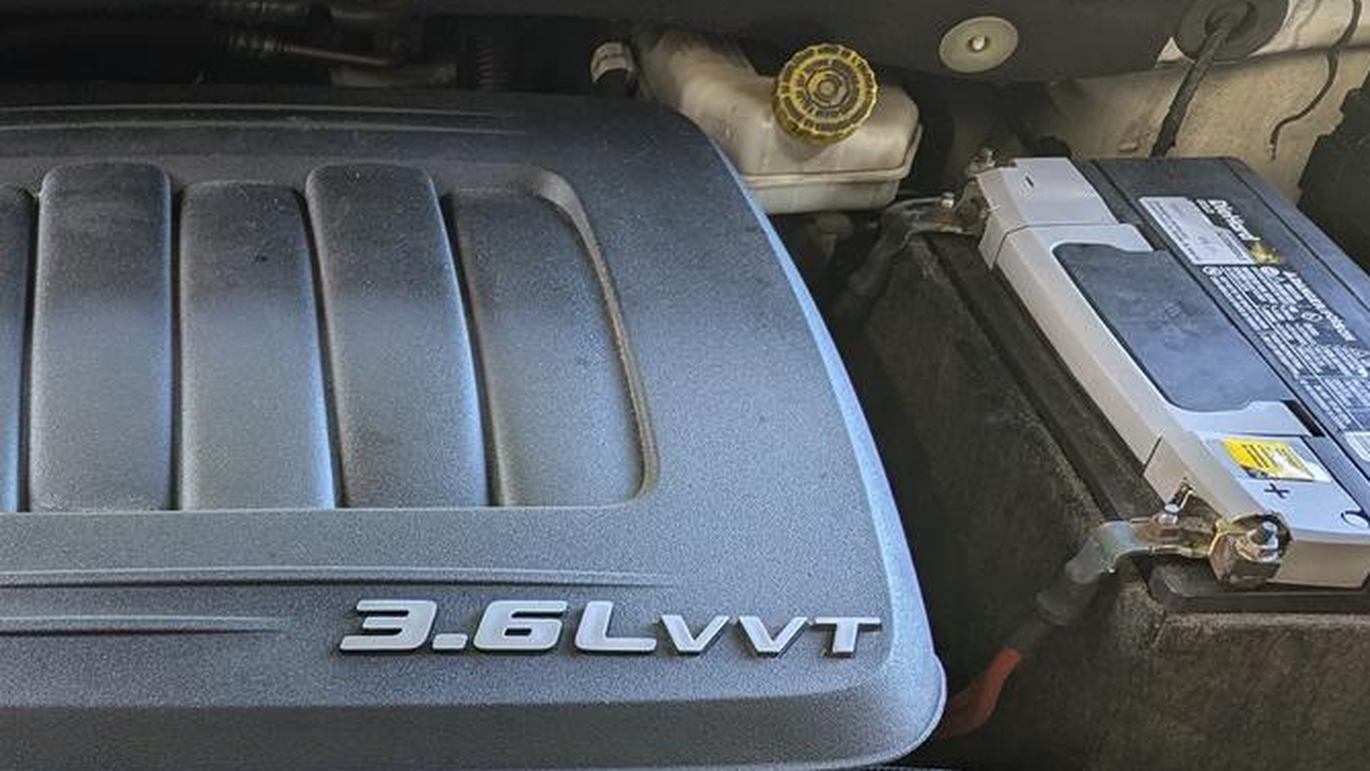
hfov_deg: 38.4
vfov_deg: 23.4
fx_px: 1817
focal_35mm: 50
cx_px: 126
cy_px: 675
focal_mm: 6.81
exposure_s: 1/60
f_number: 1.85
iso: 60
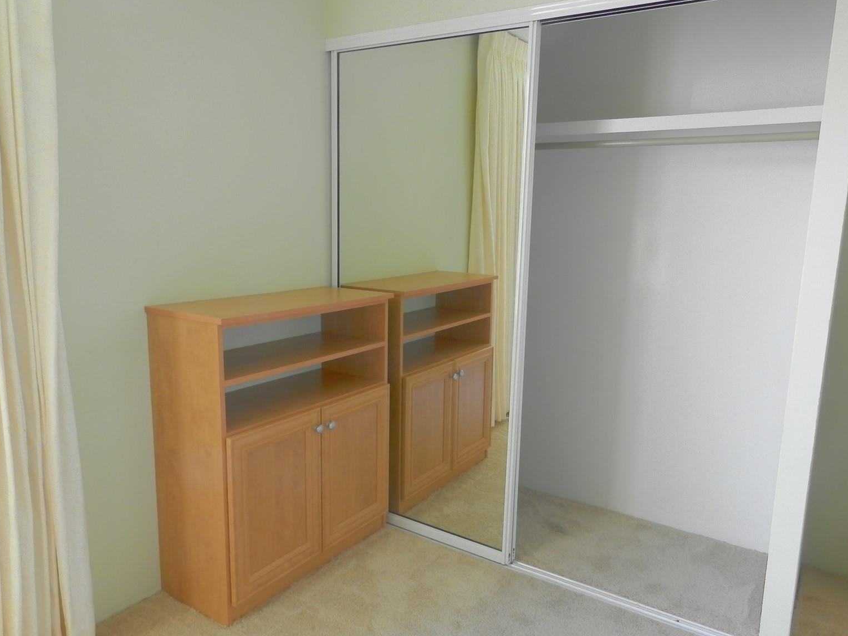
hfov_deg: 73.9
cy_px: 321
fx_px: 564
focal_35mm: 23
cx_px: 435
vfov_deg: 58.9
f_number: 3.4
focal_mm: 4
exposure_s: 1/25
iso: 400
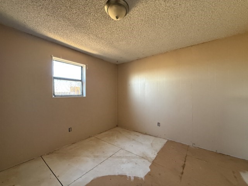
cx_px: 124
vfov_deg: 85.7
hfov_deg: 102.1
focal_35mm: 14
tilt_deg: +4.7
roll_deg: +1.6
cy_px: 93
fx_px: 100
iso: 400
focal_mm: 2.22
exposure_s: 1/60
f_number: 2.2
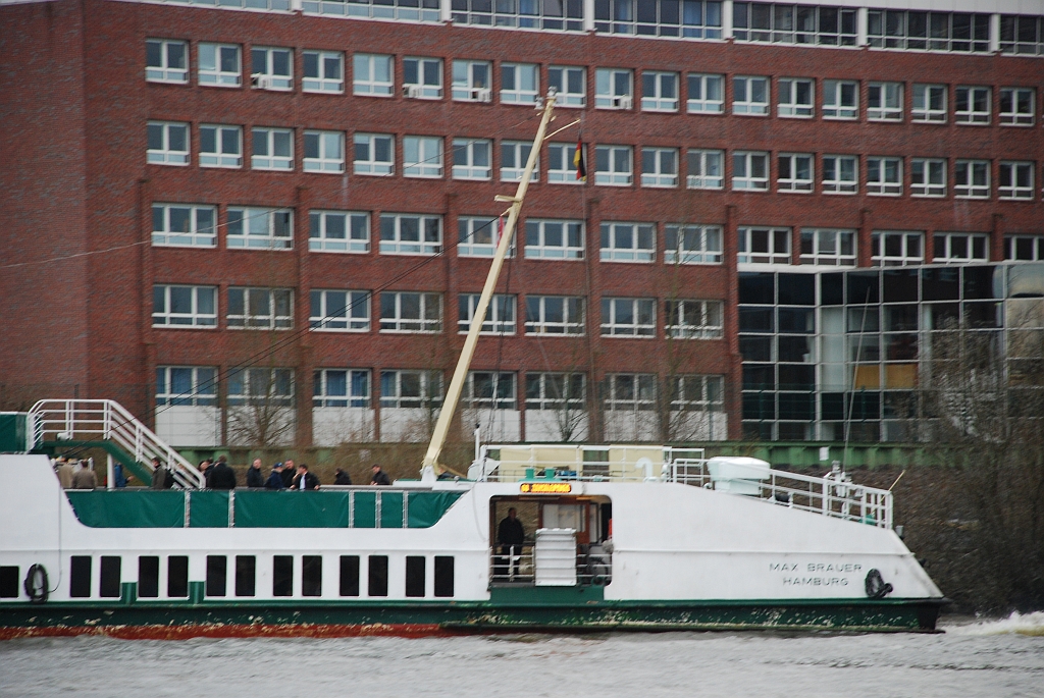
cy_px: 349
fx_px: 5878
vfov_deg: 6.8
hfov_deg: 10.1
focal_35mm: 202
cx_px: 522
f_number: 5.6
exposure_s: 1/100
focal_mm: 135
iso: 400
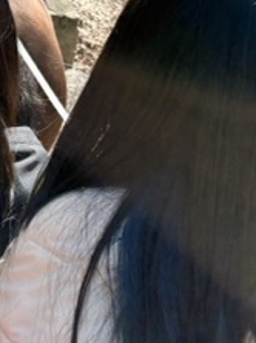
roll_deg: -6.5
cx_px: -71
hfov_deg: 18.3
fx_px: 741
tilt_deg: -7.8
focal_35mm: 75
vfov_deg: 22.9
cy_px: -111
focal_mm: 5.96
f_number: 1.6
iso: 50
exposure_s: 1/623
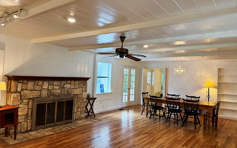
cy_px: 70
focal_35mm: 26
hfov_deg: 70.4
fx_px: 168
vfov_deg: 47.6
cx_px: 119
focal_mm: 6.76
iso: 200
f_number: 1.78
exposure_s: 1/130
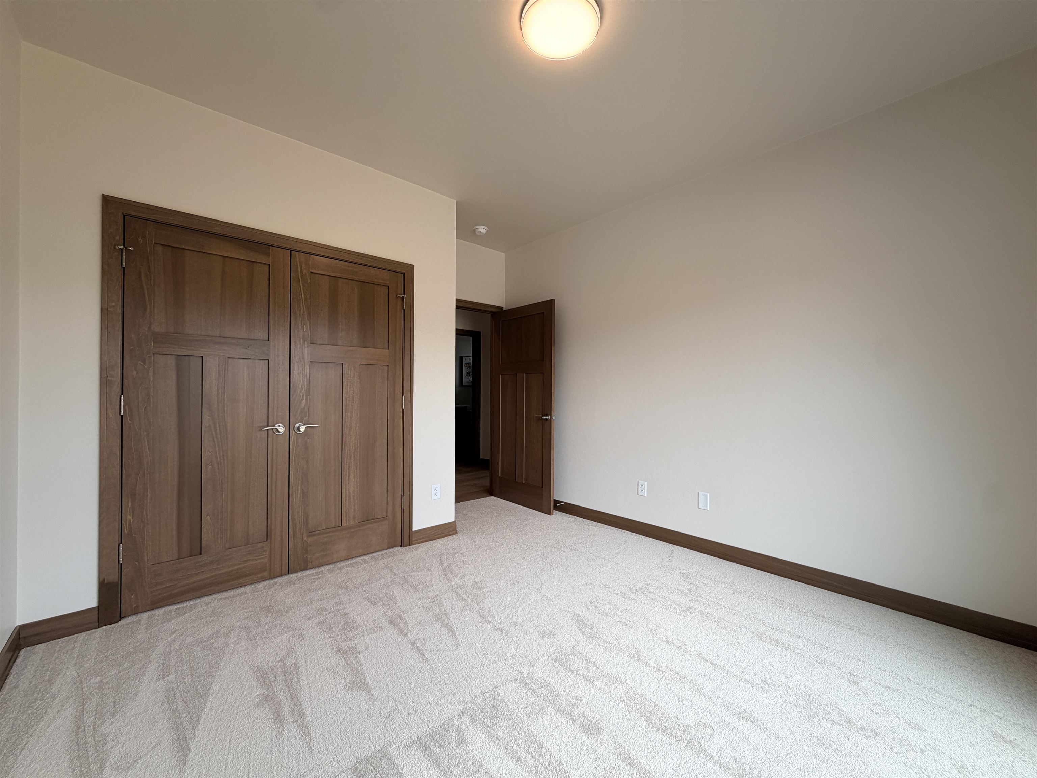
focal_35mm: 14
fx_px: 419
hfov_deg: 102.1
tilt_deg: +0.5
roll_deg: +0.1
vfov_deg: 85.7
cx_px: 518
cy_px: 389
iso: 50
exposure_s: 1/120
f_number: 2.2
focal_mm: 2.22
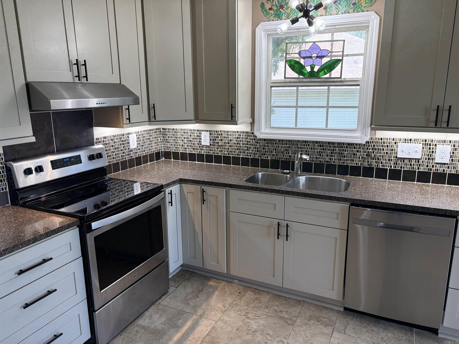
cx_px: 230
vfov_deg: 53.1
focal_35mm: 26
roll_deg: +0.7
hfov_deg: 67.3
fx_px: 345
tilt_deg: -13.1
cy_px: 172
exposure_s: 1/135
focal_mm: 5.96
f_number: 1.6
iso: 100
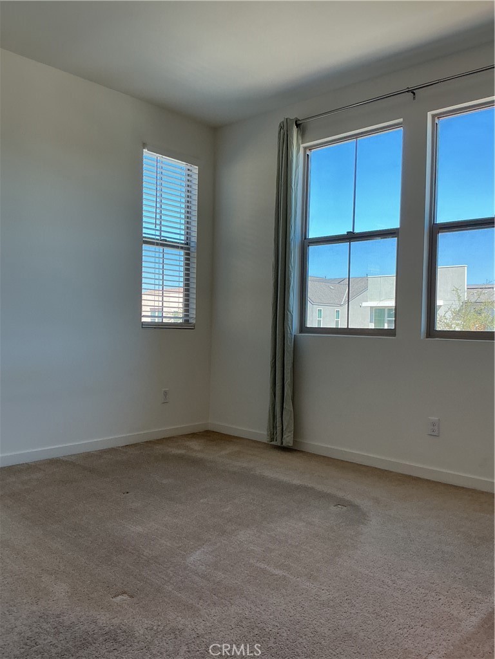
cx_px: 248
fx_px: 553
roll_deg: -1.3
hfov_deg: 48.2
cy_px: 330
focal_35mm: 29
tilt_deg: -1.6
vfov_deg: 61.7
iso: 32
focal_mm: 3
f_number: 1.8
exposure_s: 1/120
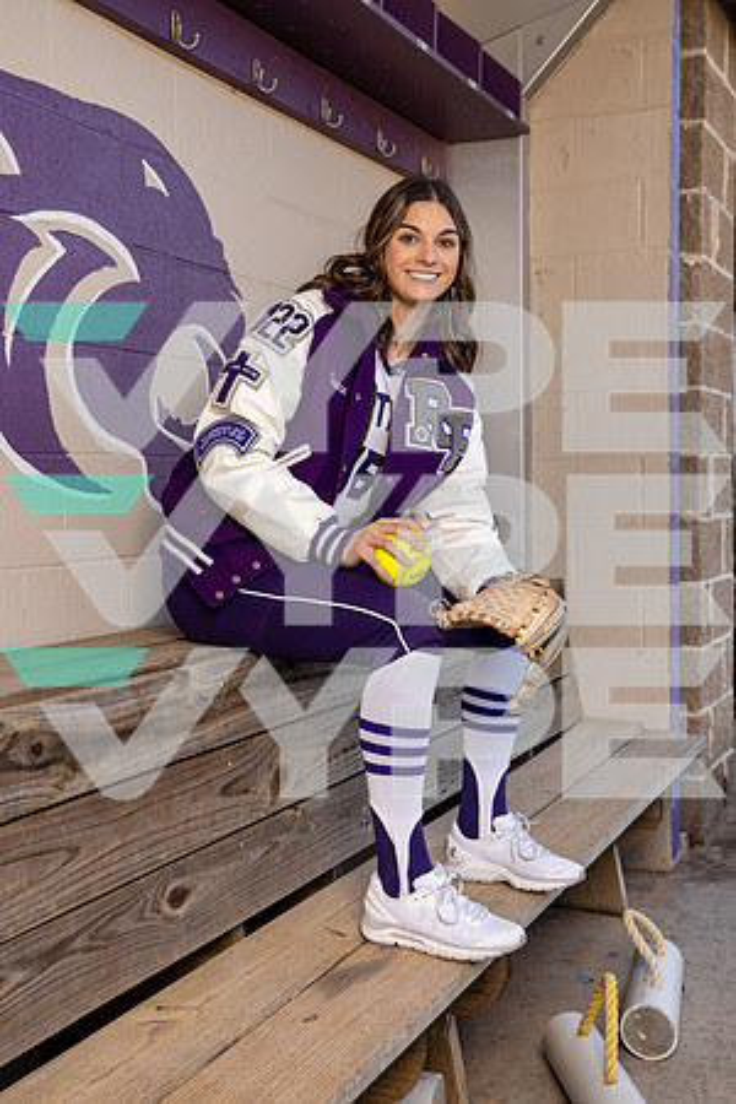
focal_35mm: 44
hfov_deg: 30.5
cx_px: 368
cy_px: 552
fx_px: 1349
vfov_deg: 44.5
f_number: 5.6
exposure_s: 1/250
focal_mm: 44
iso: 100
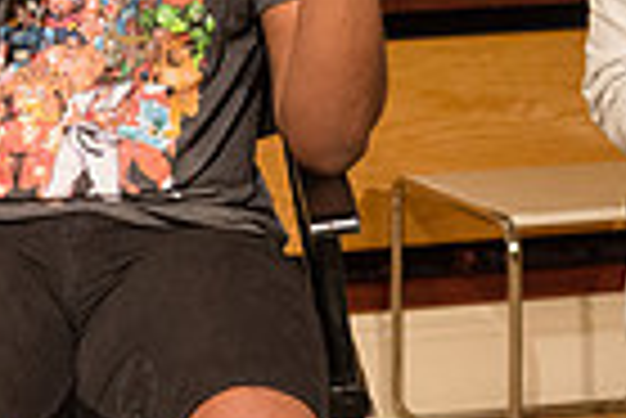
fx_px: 3621
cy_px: -11
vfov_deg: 6.6
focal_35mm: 208
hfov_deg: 9.9
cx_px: 135
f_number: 4
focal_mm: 50
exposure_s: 1/250
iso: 2500
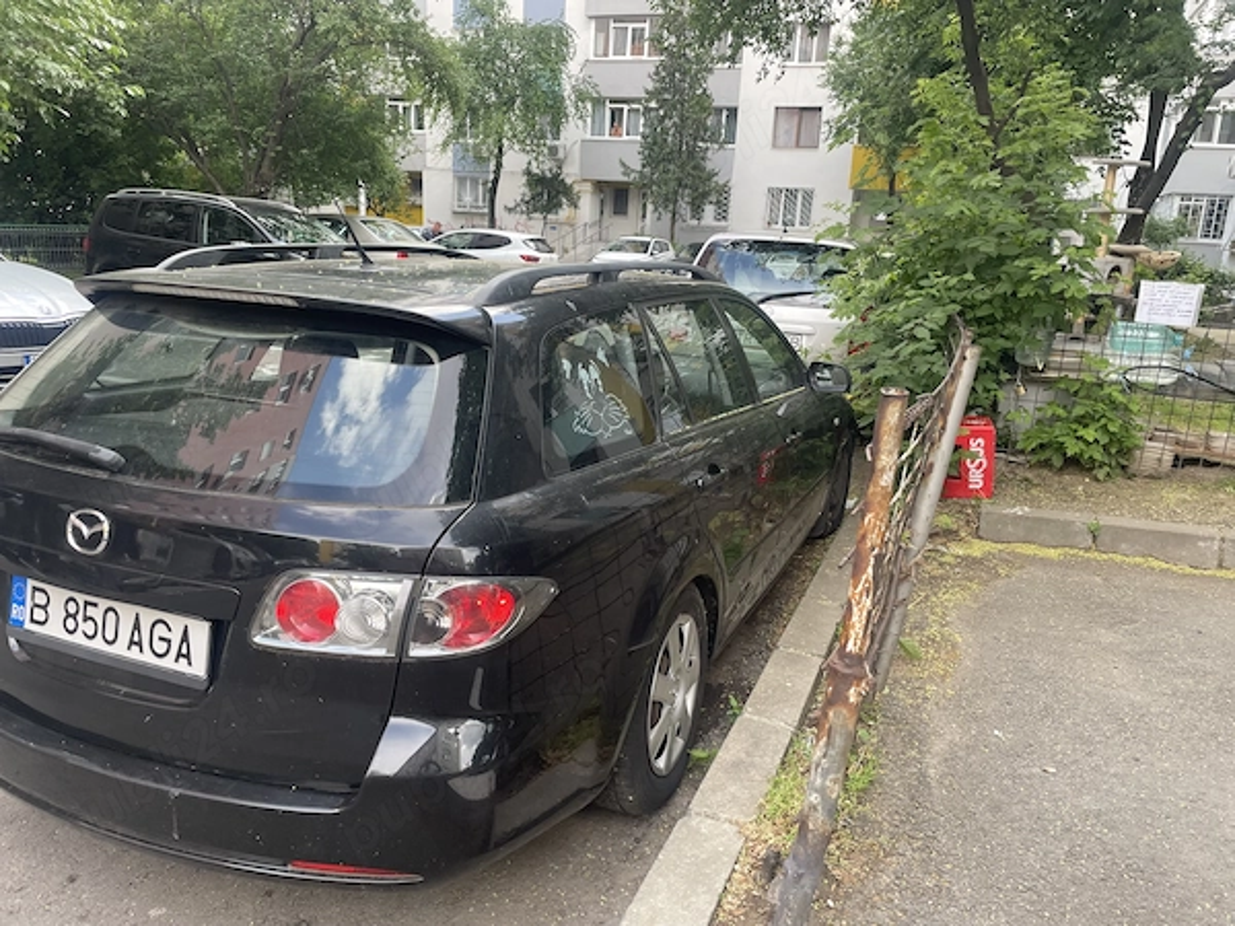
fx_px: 928
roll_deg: +0.3
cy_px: 463
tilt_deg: -12.9
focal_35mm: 26
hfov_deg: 67.3
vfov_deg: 53.1
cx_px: 618
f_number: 1.6
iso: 32
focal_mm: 4.2
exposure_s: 1/208
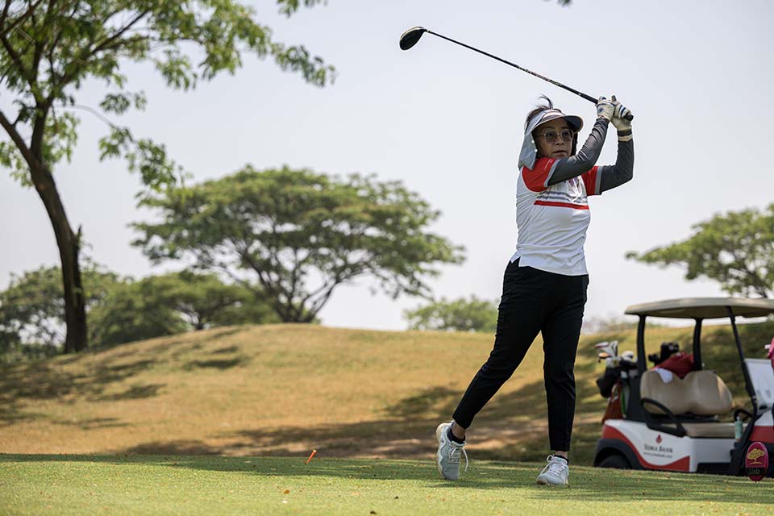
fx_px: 1956
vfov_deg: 15.0
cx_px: 387
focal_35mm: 91
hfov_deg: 22.4
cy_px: 258
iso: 360
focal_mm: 91
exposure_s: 1/3200
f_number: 3.2
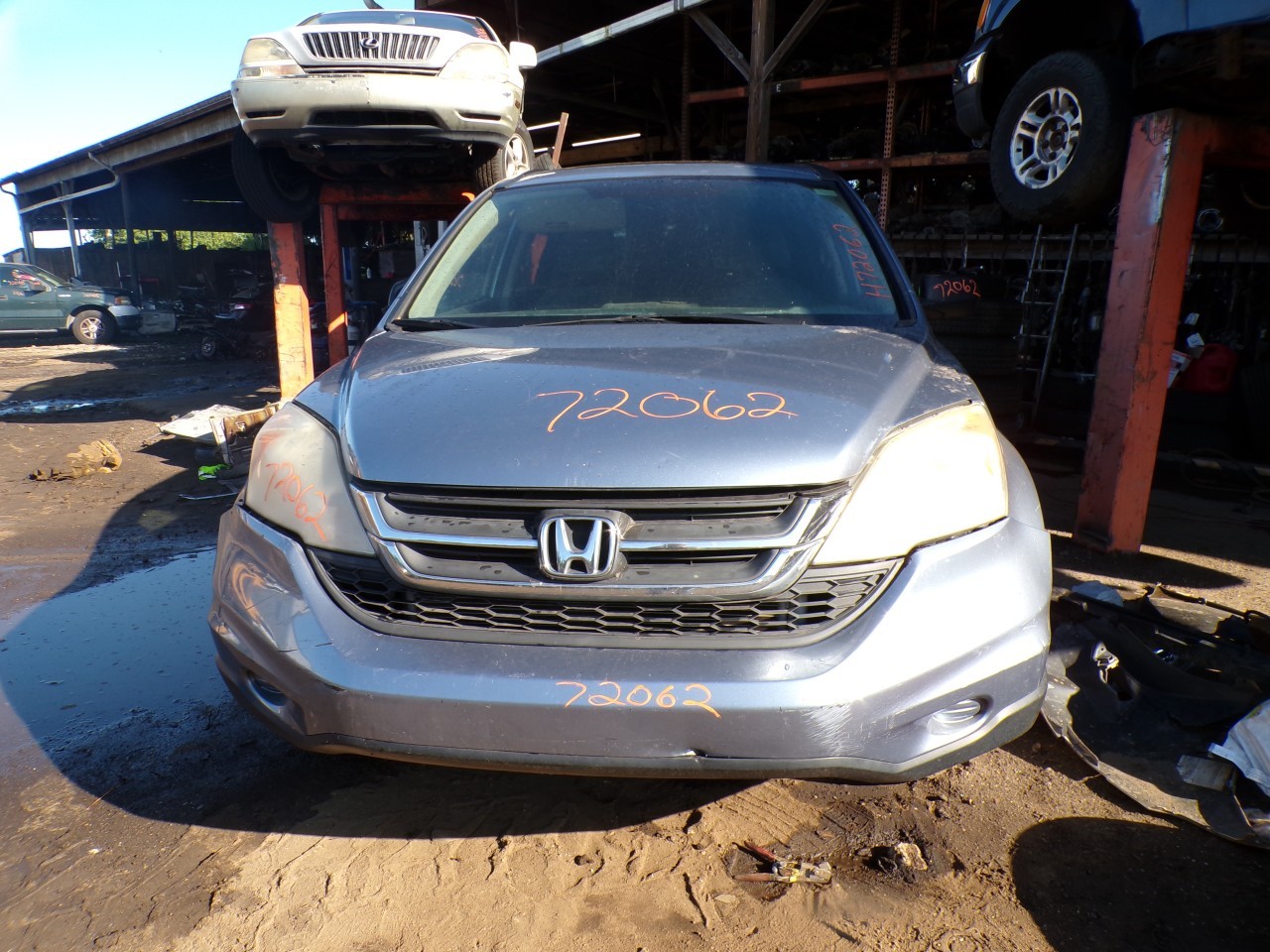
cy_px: 476
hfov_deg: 71.6
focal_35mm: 24
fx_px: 881
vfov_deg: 56.8
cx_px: 635
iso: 100
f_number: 4.4
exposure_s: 1/210
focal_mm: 4.3
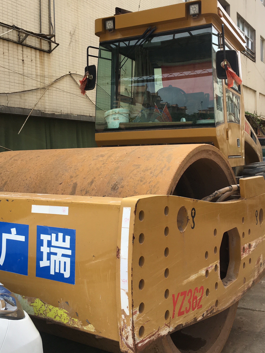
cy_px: 157
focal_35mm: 39
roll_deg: +0.4
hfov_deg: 36.8
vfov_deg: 47.8
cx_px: 133
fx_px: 398
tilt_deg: -0.6
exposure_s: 1/625
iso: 25
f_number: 2.2
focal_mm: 4.15
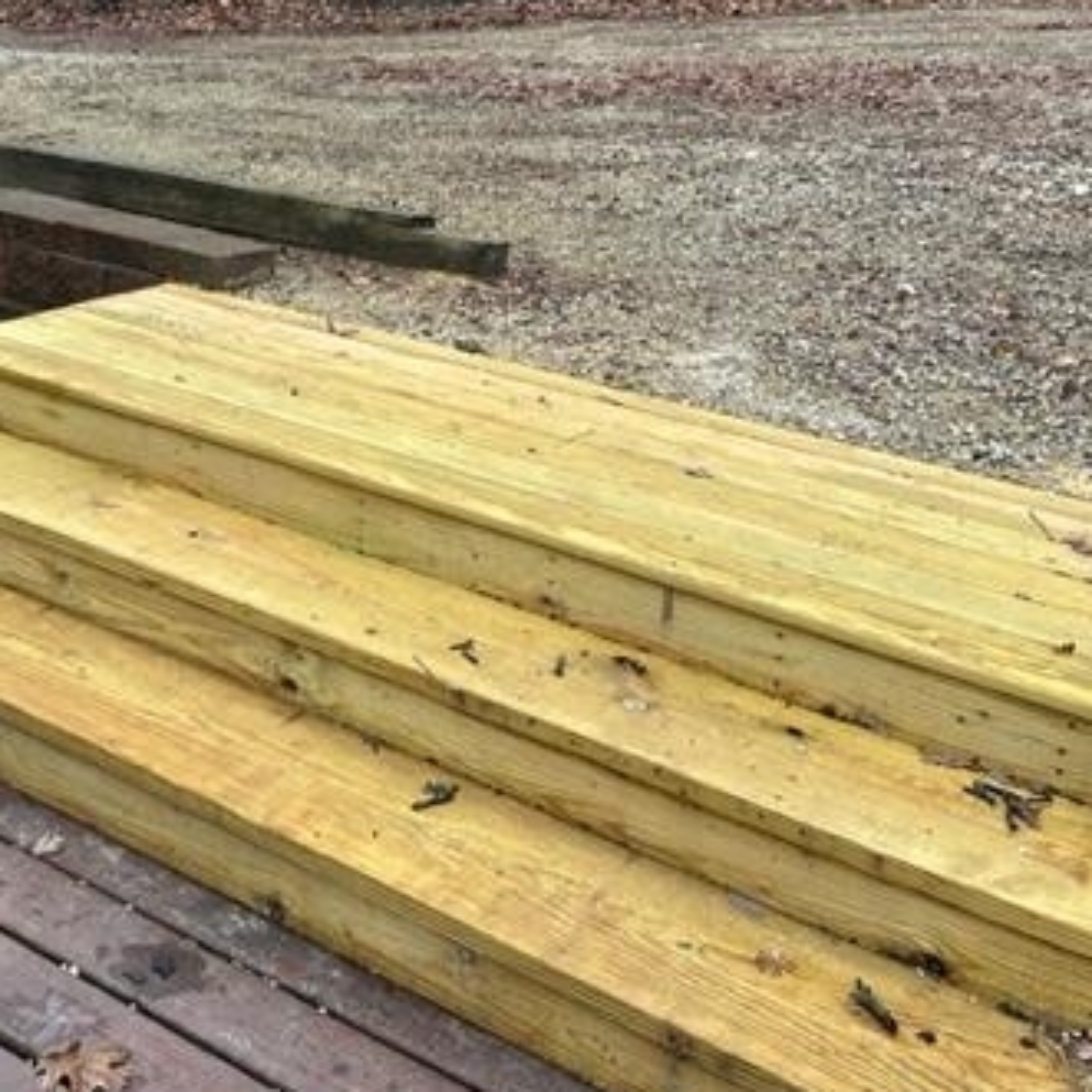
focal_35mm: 41
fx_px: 1463
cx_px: 412
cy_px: 343
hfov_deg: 40.7
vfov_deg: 40.3
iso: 64
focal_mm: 6.86
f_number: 1.78
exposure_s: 1/170
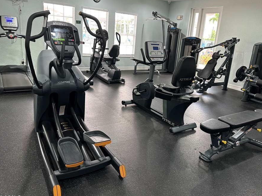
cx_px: 137
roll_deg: -4.3
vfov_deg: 49.7
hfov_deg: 63.4
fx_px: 212
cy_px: 89
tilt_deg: -13.6
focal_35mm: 28
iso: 125
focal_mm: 6.86
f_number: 1.78
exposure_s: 1/60
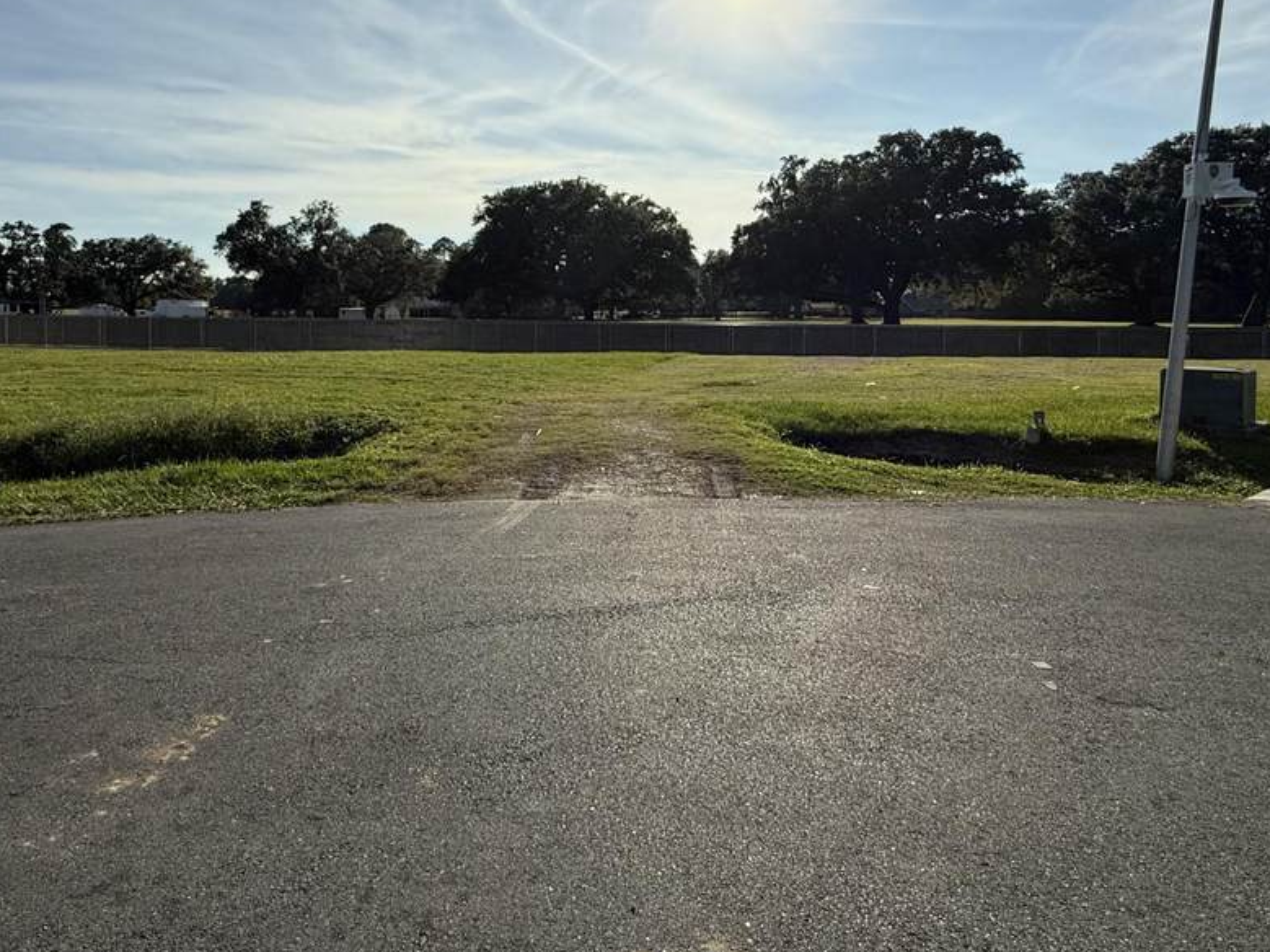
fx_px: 844
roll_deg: -0.8
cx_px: 531
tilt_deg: -0.9
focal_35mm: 23
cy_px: 324
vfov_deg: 57.7
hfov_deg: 73.4
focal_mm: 2.22
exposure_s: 1/6173
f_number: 2.2
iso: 50
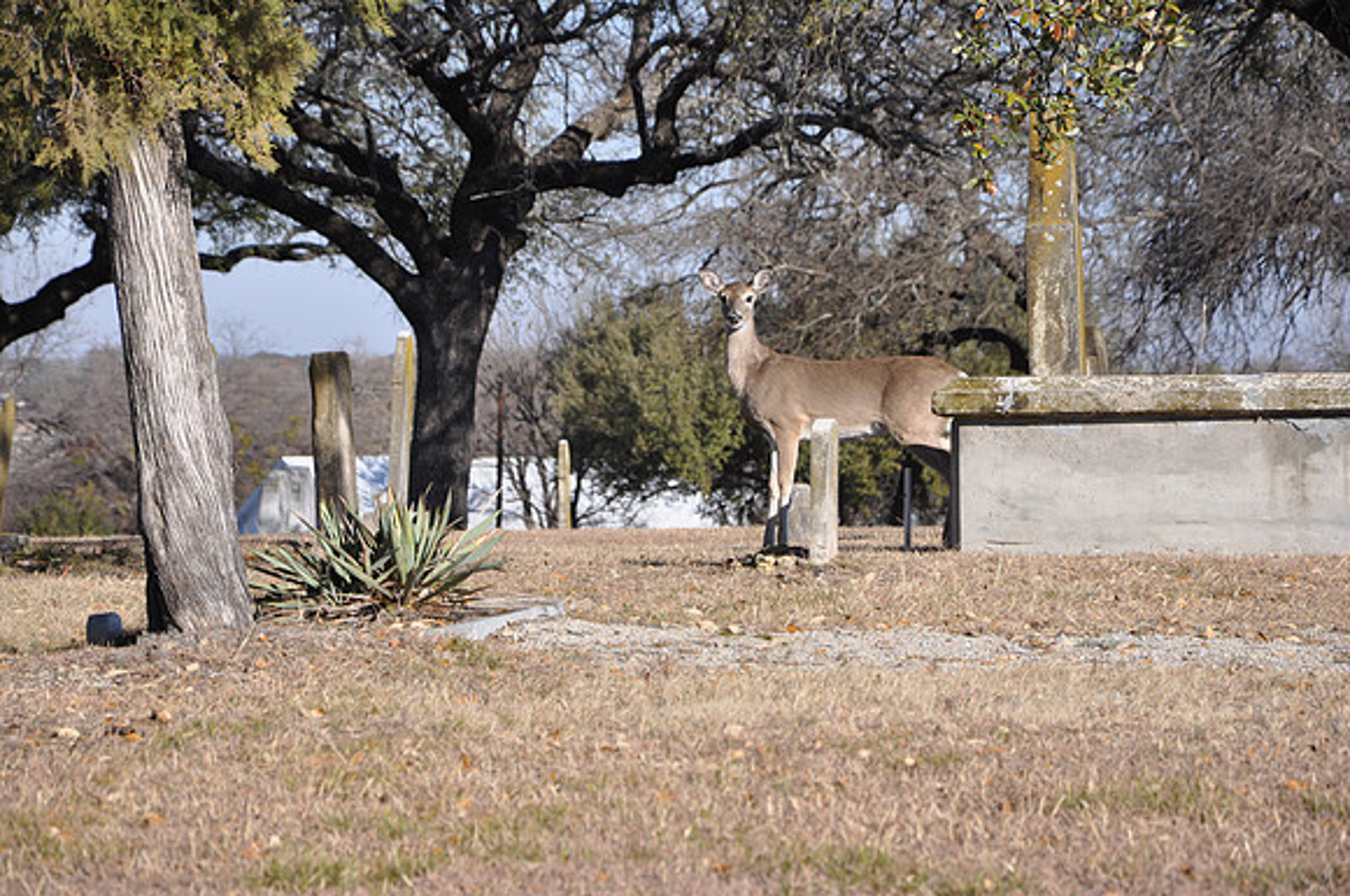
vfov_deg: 8.7
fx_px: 5898
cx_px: 675
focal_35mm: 158
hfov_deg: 13.1
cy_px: 448
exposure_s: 1/250
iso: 200
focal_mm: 105
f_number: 8
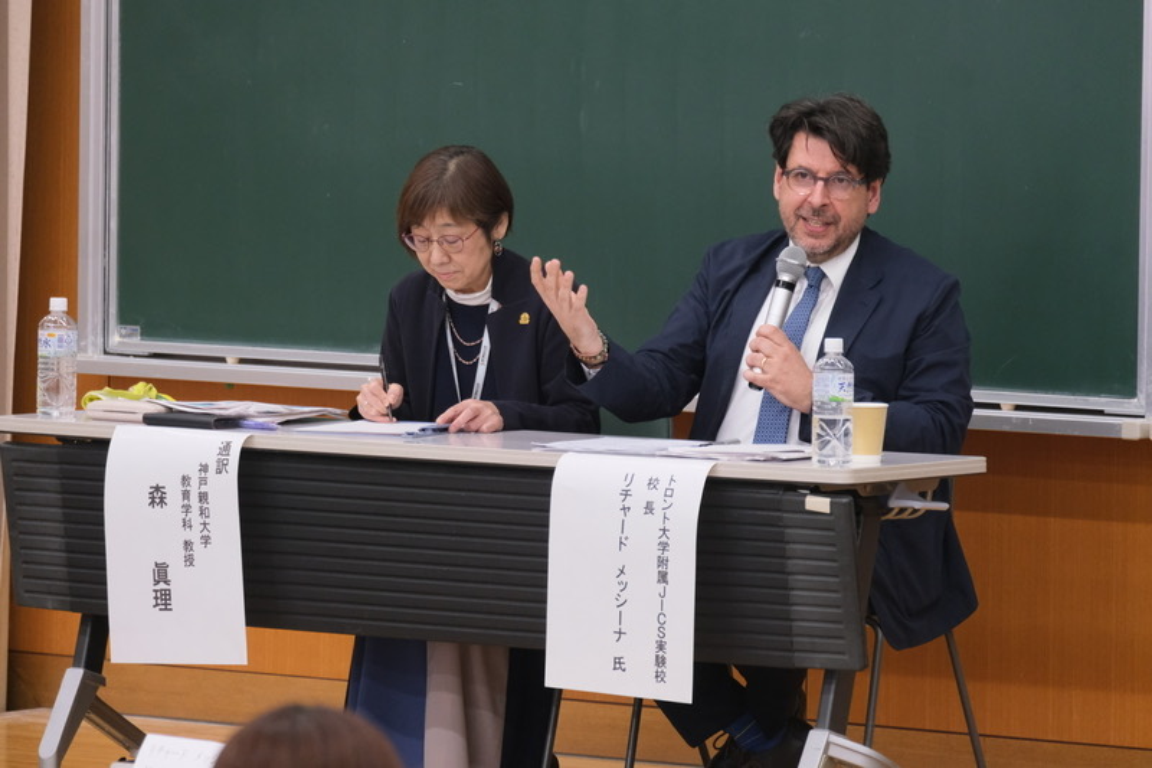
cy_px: 384
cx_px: 576
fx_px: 8222
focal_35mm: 257
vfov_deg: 5.3
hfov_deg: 8.0
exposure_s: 1/75
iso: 3200
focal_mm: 171.6
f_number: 6.4
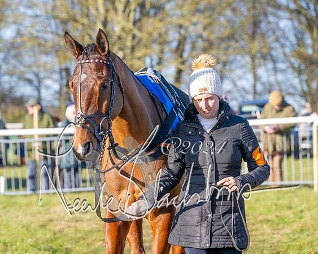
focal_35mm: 202
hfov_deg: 9.6
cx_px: 148
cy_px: 109
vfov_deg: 7.7
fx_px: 1899
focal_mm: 150
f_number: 5
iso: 400
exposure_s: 1/640
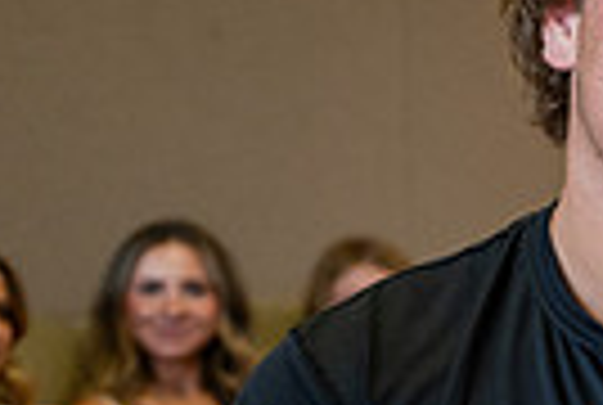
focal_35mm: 138
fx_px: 2317
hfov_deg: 12.6
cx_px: 1296
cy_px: 371
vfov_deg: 9.9
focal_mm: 32
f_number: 2.8
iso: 1250
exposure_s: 1/320
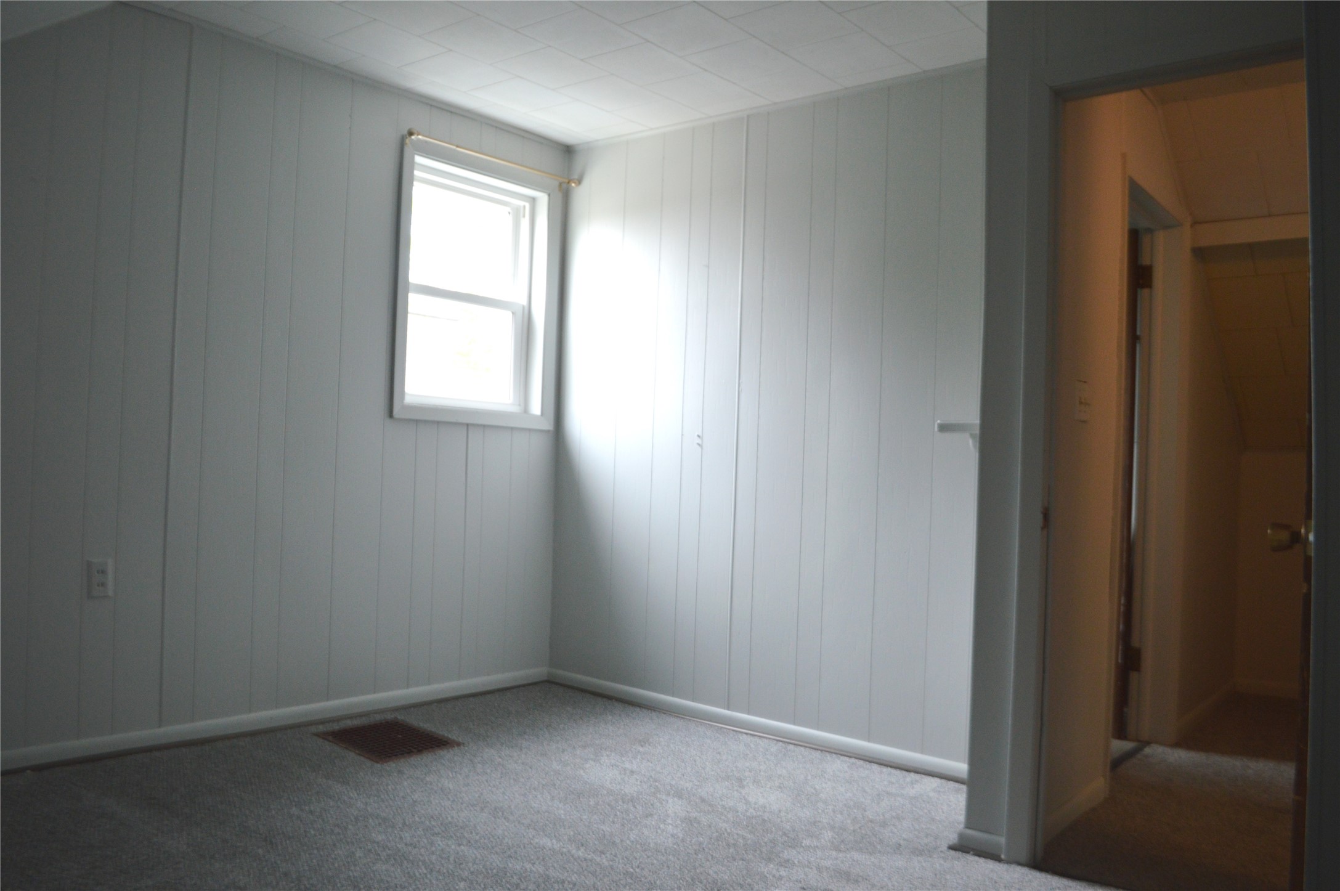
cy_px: 446
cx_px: 670
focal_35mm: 27
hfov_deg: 67.4
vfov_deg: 47.8
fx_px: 1004
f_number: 3.5
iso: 500
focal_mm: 18
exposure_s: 1/60
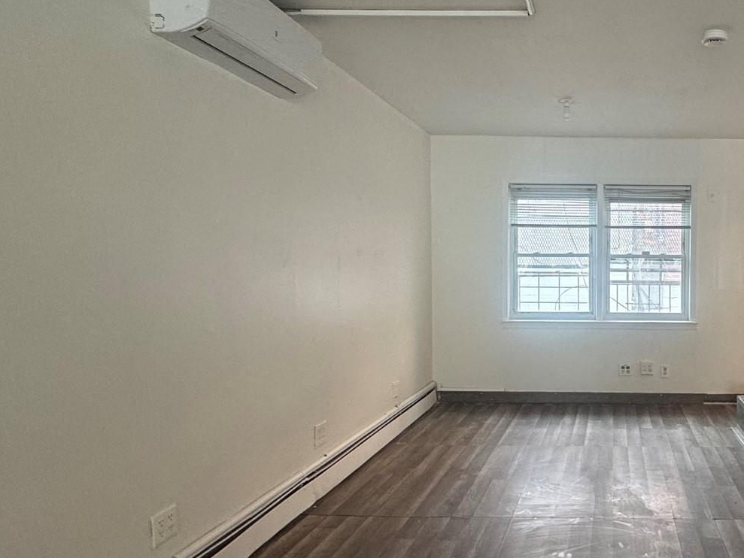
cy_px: 298
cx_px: 618
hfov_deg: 56.2
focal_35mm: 29
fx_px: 623
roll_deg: -0.2
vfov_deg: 48.2
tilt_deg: -3.2
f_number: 2.2
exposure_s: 1/60
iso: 200
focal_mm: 2.22
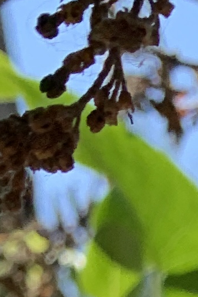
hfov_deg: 5.7
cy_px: 967
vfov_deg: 8.0
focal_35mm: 211
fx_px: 1743
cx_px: 744
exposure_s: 1/1220
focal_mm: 4.25
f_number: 1.8
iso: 25
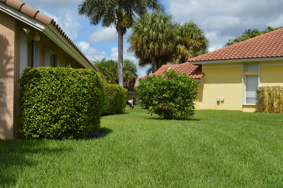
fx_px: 377
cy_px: 94
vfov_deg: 28.0
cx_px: 142
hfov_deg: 41.1
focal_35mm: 48
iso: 100
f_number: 8
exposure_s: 1/250
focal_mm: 32
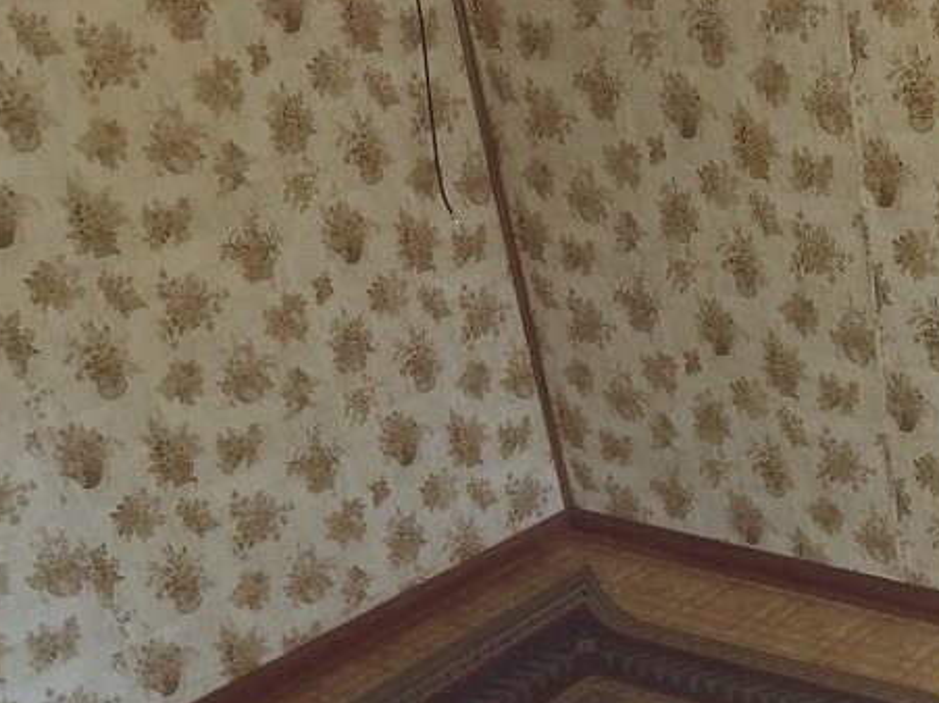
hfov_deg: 30.2
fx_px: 1600
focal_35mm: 59
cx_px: 966
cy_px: 776
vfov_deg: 23.3
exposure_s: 1/60
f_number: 1.7
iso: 200
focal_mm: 4.25
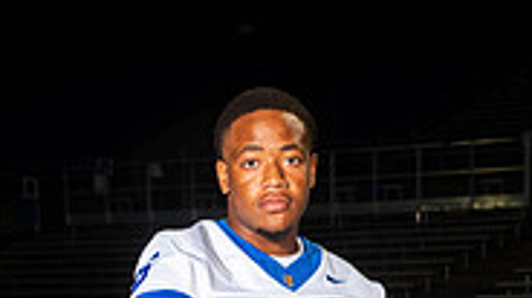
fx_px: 1733
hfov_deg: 17.4
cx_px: 283
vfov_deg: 9.1
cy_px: 622
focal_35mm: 123
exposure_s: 1/320
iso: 800
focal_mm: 48
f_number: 7.1
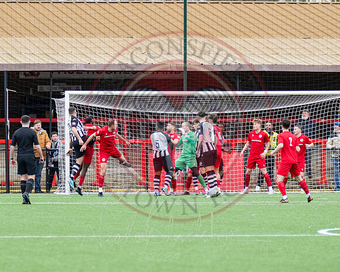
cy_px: 130
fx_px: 4161
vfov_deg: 3.7
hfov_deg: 4.7
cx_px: 132
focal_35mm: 414
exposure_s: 1/1250
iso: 800
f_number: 4
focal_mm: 200
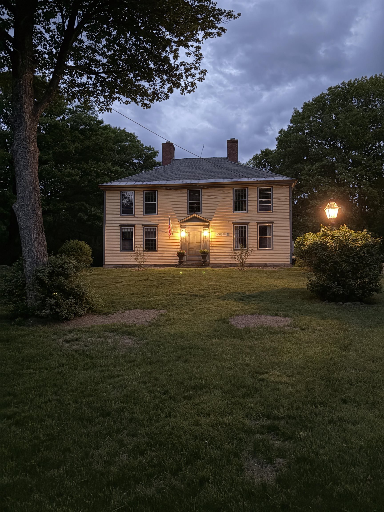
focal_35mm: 26
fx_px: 385
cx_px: 192
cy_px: 256
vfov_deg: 67.3
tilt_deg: +3.7
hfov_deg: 53.1
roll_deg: +0.1
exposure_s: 1/15
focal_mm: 5.96
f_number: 1.6
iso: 640
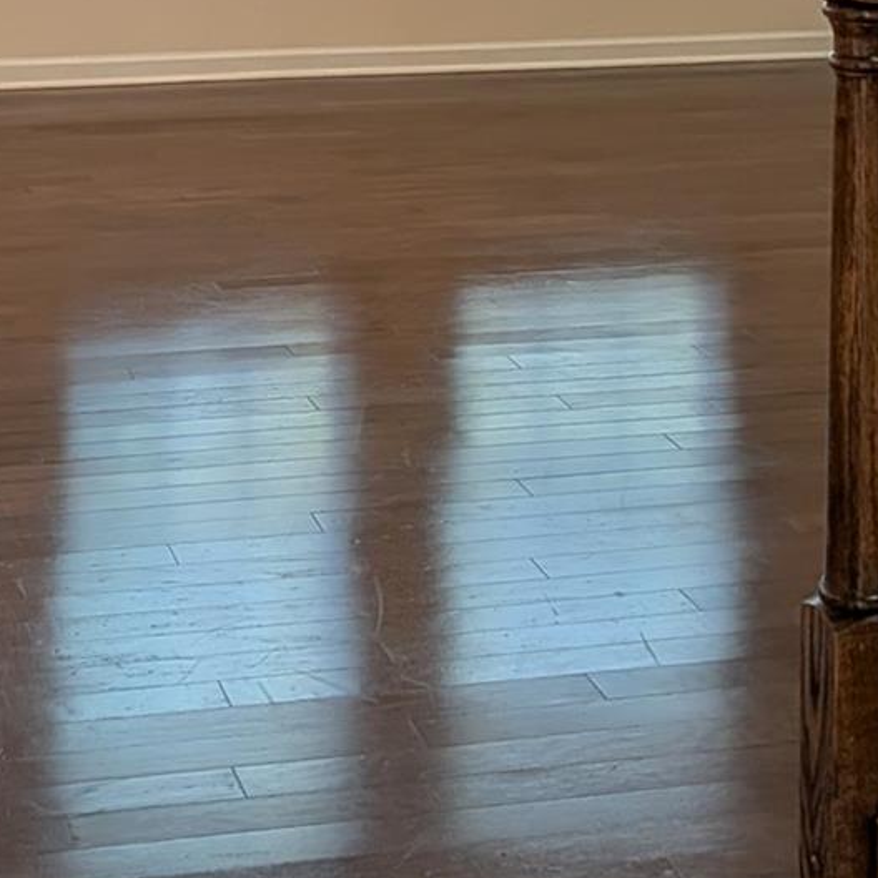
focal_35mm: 82
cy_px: -278
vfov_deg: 19.4
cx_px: 195
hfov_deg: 20.9
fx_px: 2353
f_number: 1.68
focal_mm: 6.9
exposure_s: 1/120
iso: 68
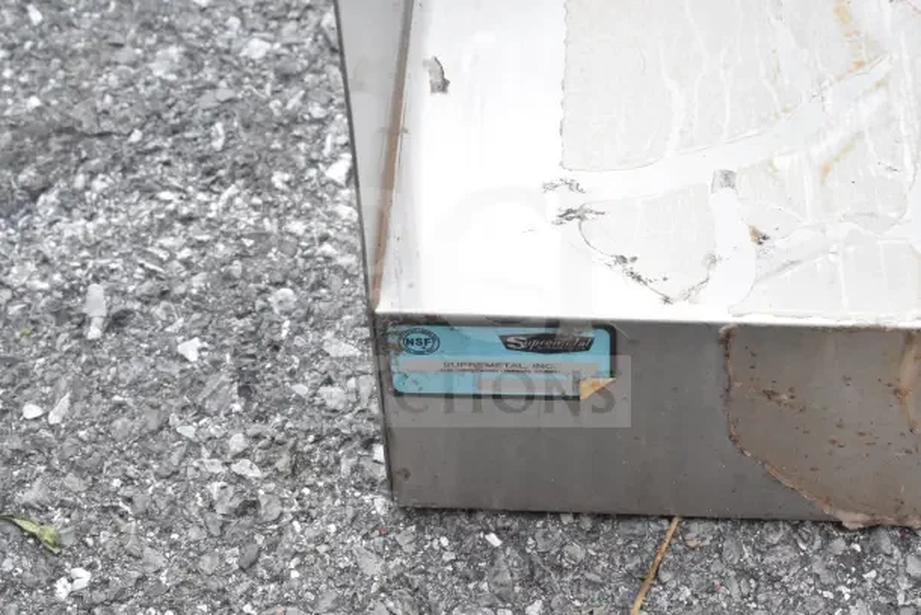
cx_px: 460
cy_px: 308
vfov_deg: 16.6
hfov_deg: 24.6
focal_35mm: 82
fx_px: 2111
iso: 6400
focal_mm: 55
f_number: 13
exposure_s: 1/640
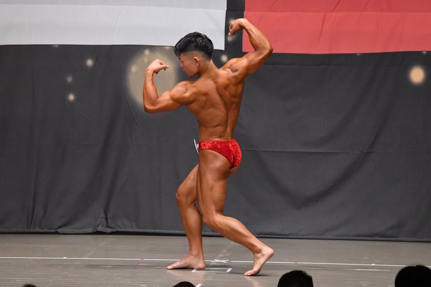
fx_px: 2848
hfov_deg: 8.7
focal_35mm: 238
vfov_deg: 5.8
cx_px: 204
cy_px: 144
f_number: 5.6
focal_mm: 150
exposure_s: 1/400
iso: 6400
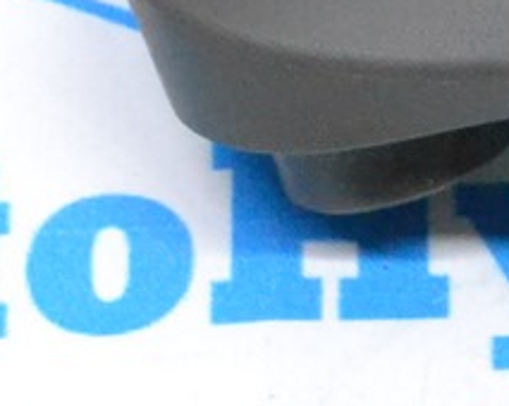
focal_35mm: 372
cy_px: -192
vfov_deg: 4.1
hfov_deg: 5.1
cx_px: 963
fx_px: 5603
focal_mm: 55
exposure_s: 1/100
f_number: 13
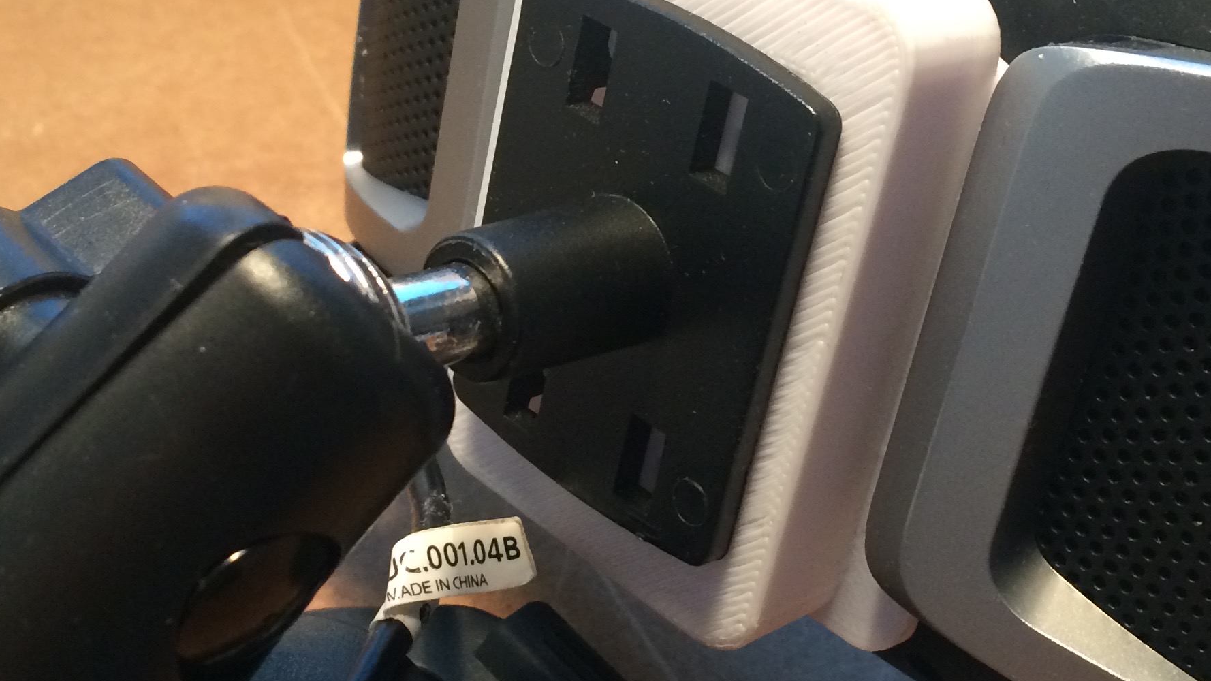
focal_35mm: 58
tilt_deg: -48.4
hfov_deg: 36.0
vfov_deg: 20.7
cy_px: 352
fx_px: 1862
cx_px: 627
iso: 200
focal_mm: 4.15
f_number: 2.2
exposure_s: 1/33
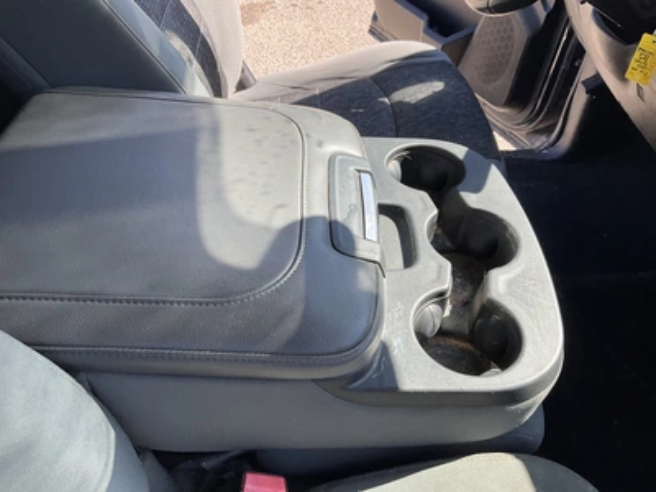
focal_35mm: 29
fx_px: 550
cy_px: 246
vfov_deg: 48.2
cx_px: 328
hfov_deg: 61.7
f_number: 1.8
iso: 20
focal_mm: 3
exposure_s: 1/222
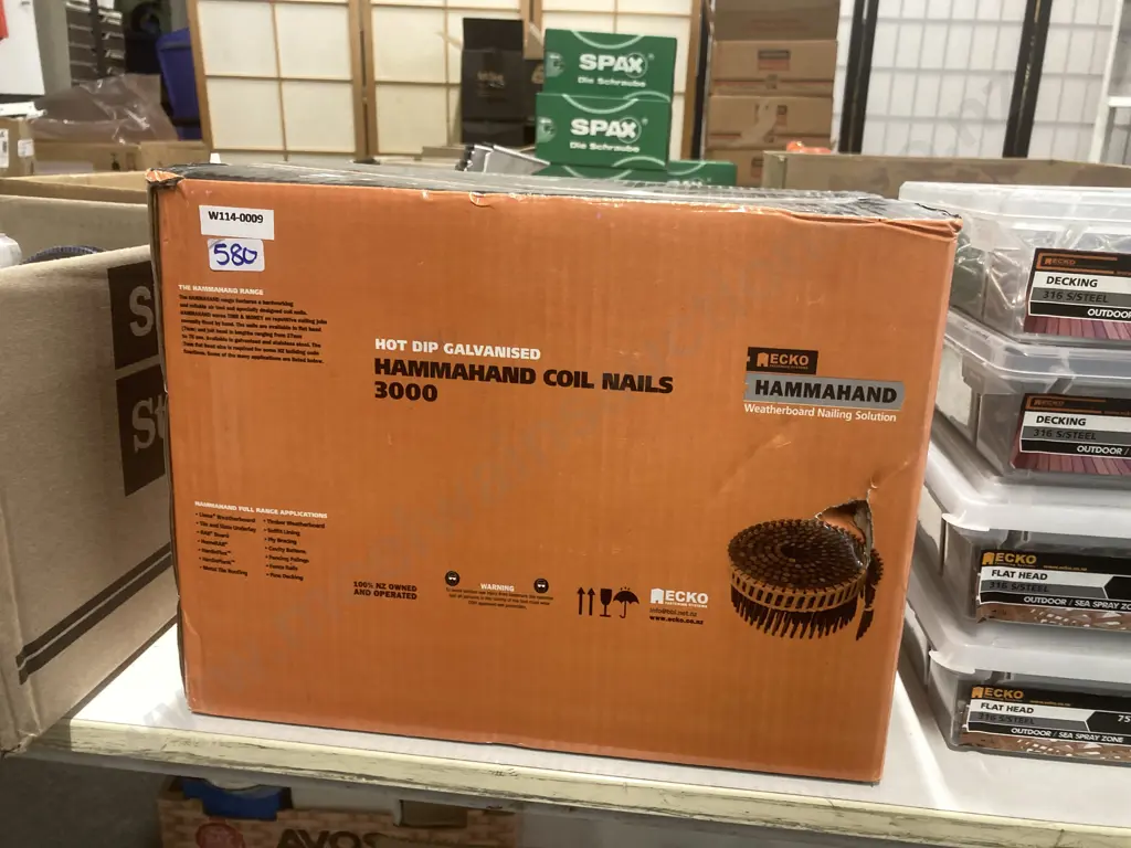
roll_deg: -2.9
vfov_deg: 49.7
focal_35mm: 28
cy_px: 424
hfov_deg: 63.4
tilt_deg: -16.8
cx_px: 566
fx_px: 915
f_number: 1.8
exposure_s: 1/50
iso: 160
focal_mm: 3.99
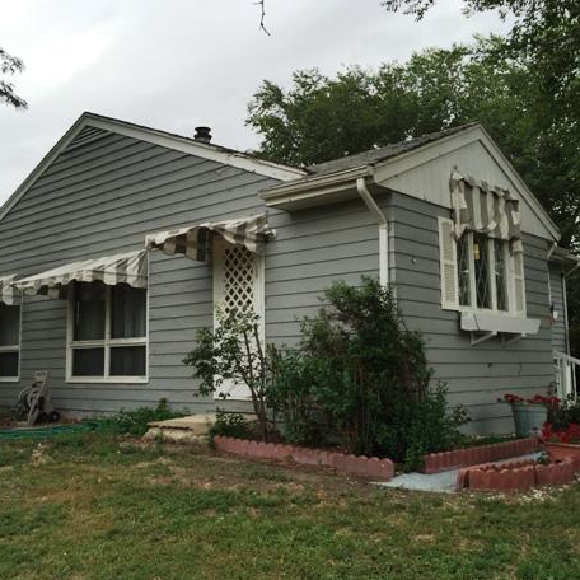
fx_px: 682
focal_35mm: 36
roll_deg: +0.3
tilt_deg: +6.3
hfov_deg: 46.0
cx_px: 256
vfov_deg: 46.0
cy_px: 280
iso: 32
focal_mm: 4.15
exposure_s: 1/706
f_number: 2.2
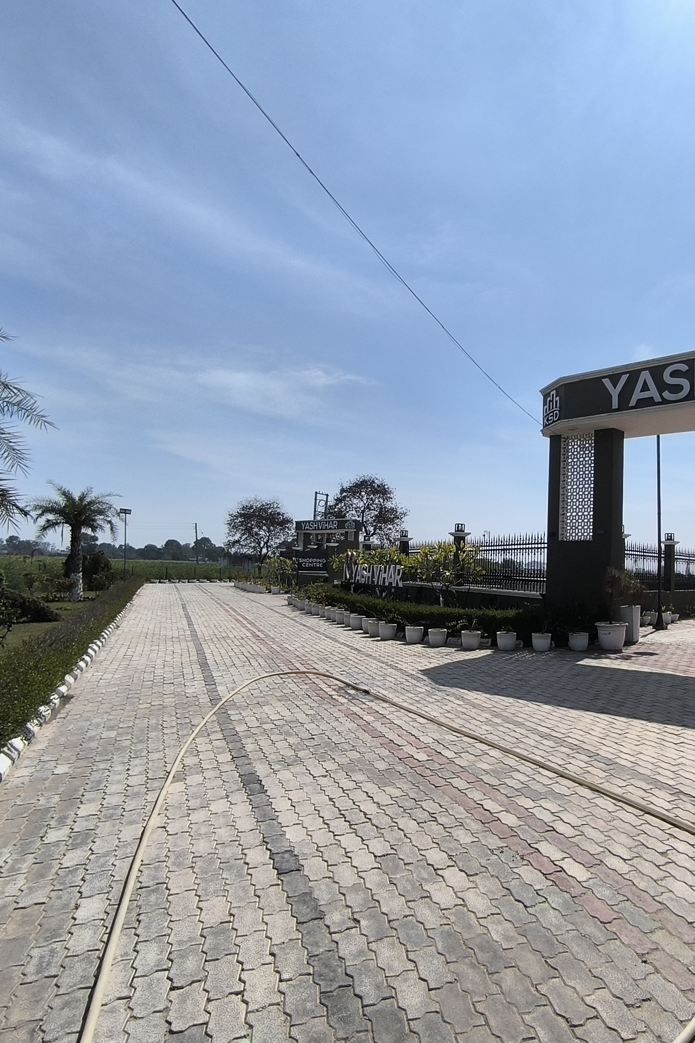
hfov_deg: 53.6
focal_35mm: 23
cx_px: 481
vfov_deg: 76.1
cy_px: 527
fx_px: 666
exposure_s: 1/5765
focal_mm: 1.65
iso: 50
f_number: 2.2
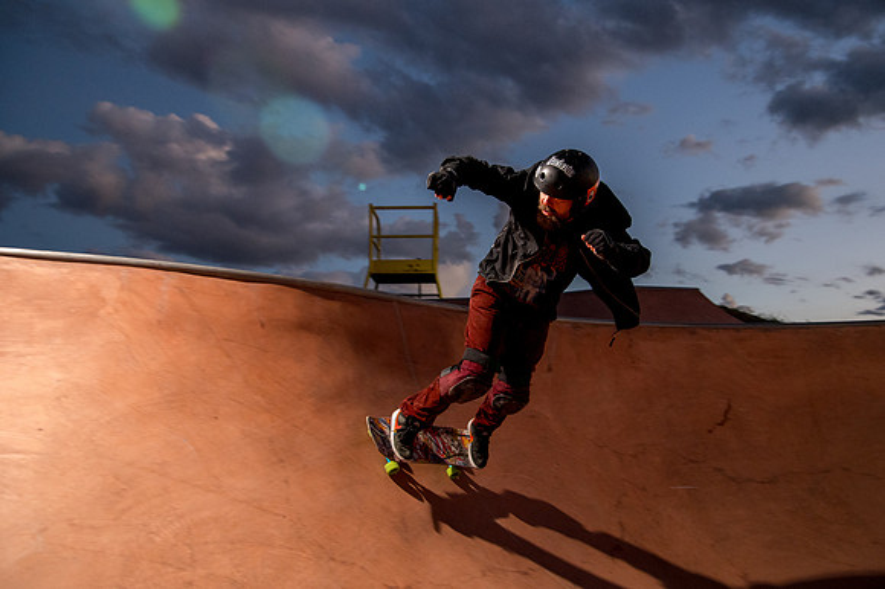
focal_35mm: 34
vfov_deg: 39.3
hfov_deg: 56.4
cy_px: 297
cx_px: 472
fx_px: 824
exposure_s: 1/250
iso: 5000
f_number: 4
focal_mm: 30
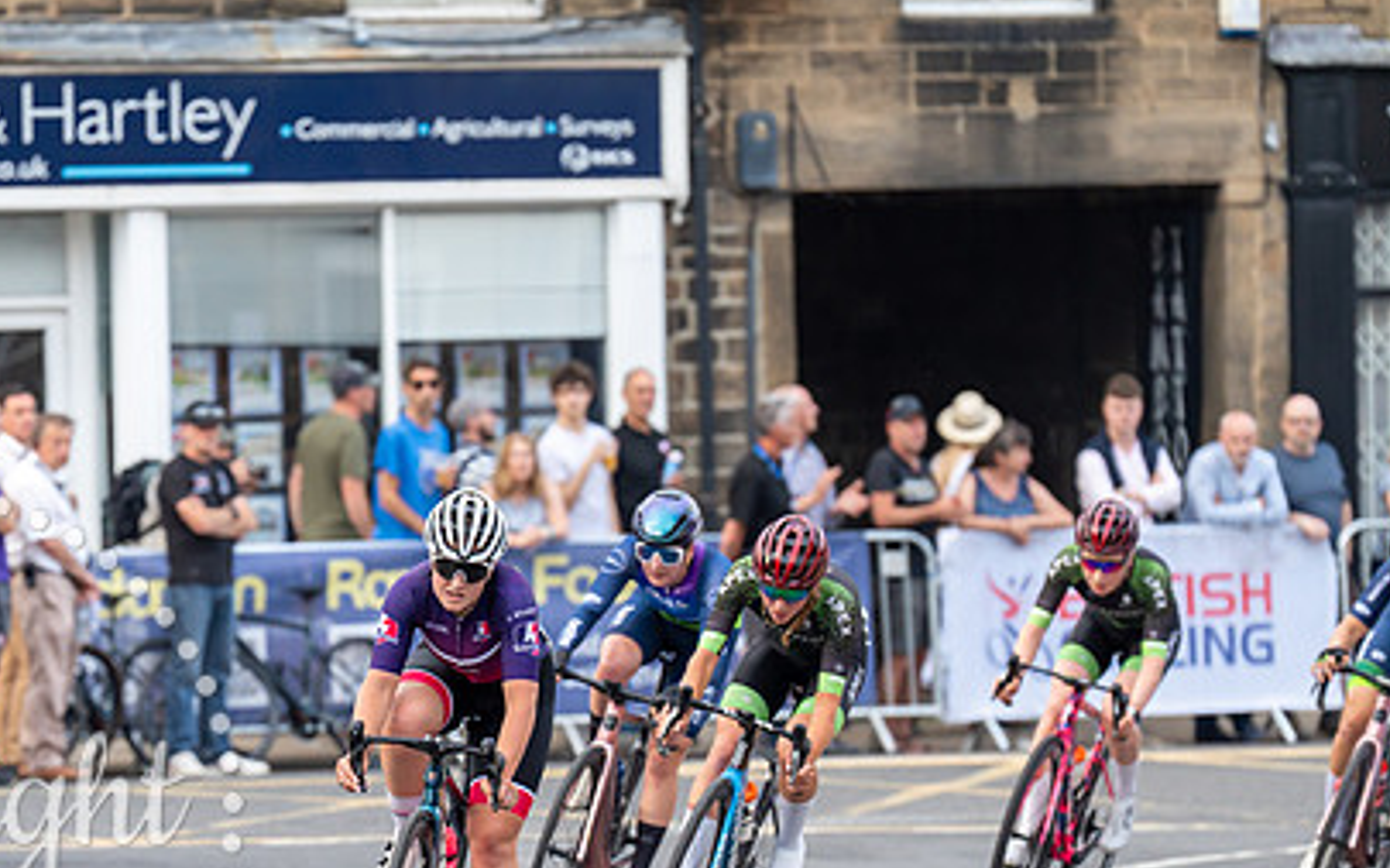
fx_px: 9962
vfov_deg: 5.0
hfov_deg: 8.0
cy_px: 633
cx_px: 453
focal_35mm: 263
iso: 500
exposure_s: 1/1000
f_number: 3.2
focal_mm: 180
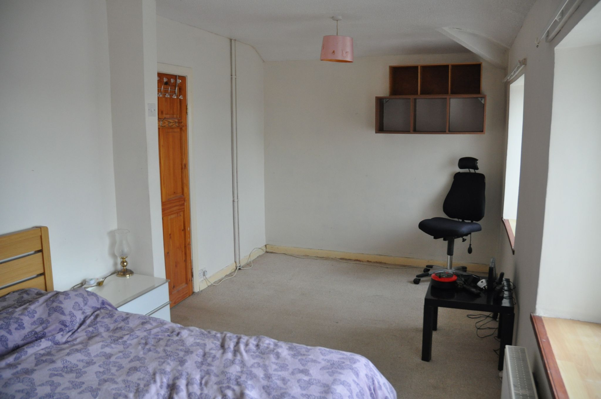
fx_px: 450
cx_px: 300
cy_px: 200
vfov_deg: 47.8
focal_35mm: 27
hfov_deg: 67.4
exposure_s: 1/60
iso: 800
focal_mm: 18
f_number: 4
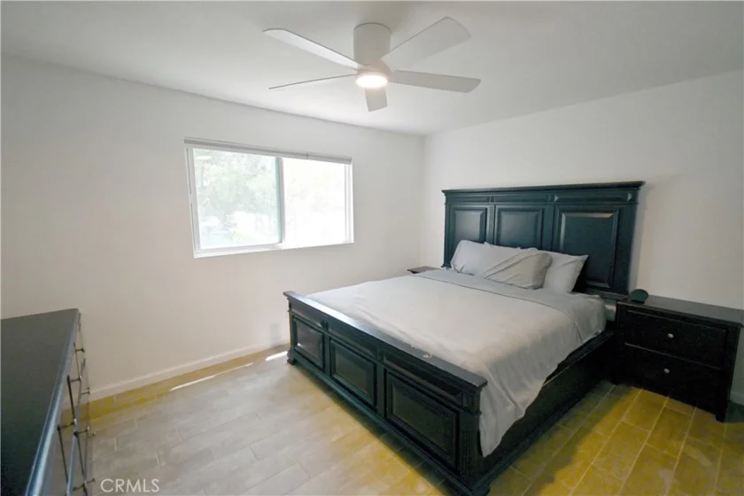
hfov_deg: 100.4
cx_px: 372
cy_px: 248
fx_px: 310
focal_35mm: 15
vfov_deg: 77.3
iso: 400
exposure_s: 1/160
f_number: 4.5
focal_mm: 10
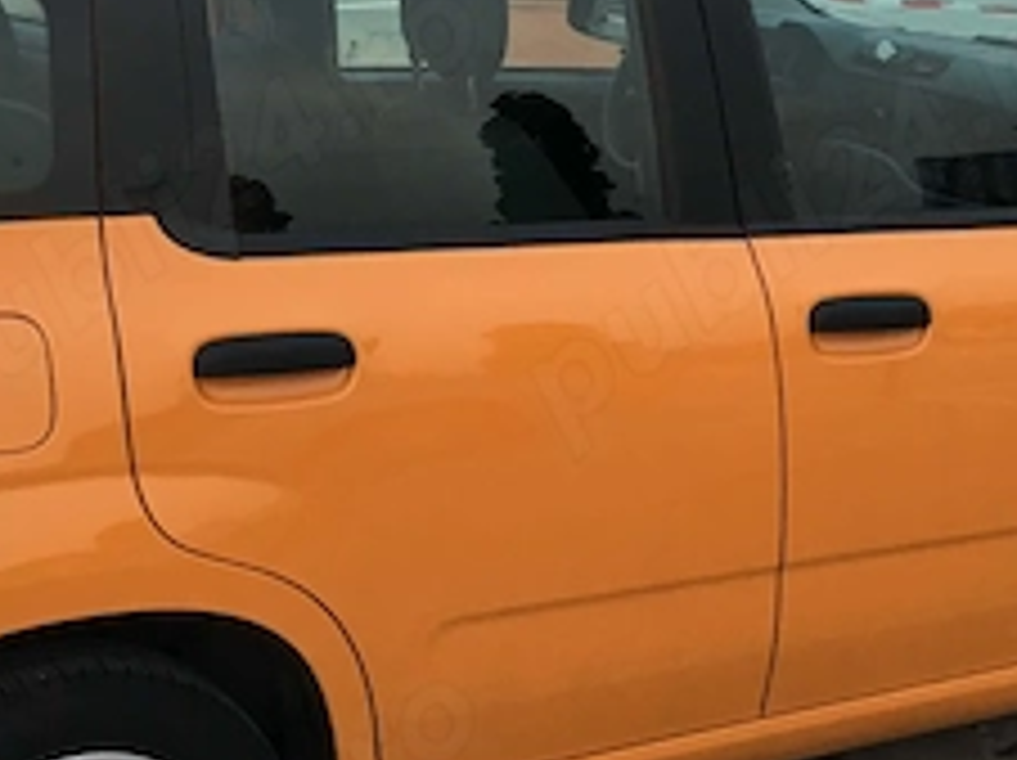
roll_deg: -1.6
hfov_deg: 25.4
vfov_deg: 19.0
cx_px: 500
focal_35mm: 77
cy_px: 256
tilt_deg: -13.3
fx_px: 2260
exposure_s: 1/33
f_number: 2.2
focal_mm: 4.15
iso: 50
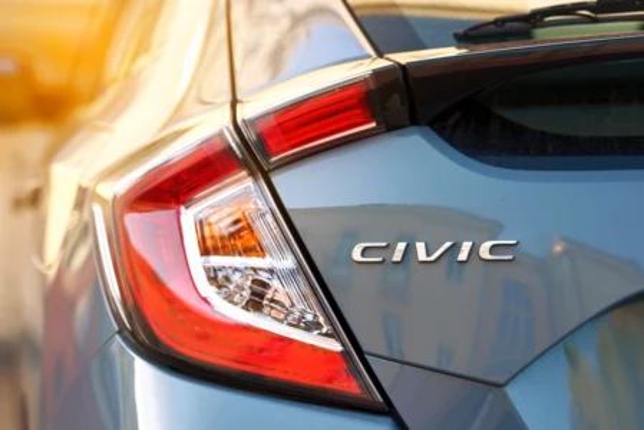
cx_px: 322
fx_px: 2416
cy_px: 215
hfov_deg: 15.2
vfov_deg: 10.2
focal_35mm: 135
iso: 250
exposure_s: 1/250
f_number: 3.2
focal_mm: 135
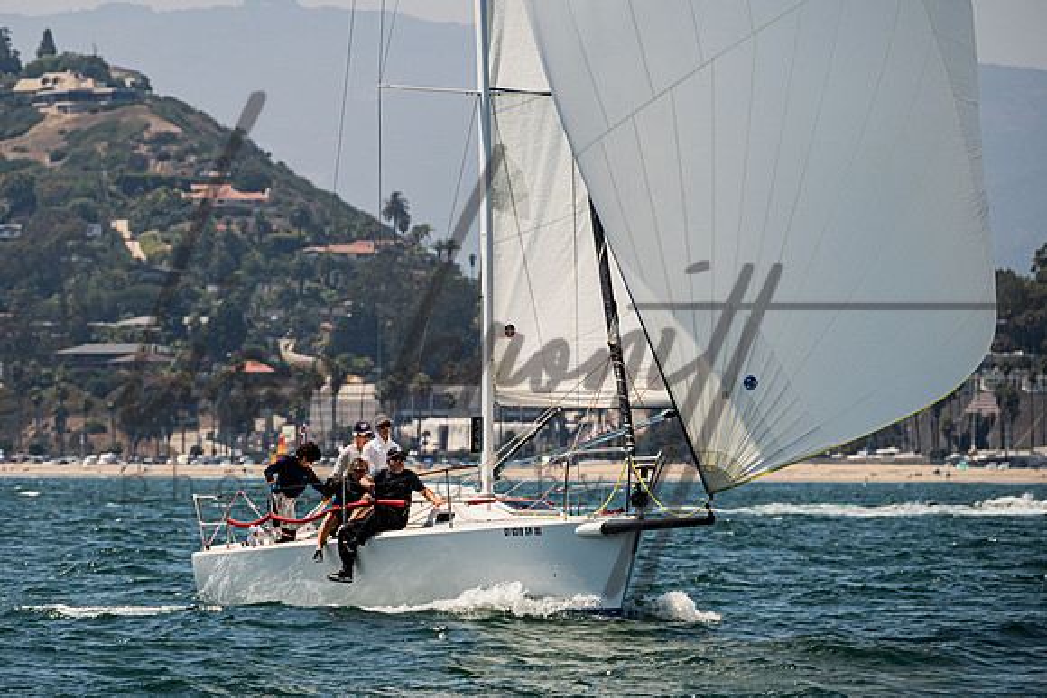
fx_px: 10398
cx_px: 407
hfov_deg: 5.8
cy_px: 314
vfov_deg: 3.8
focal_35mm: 357
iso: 500
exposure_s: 1/2500
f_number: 8
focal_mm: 260
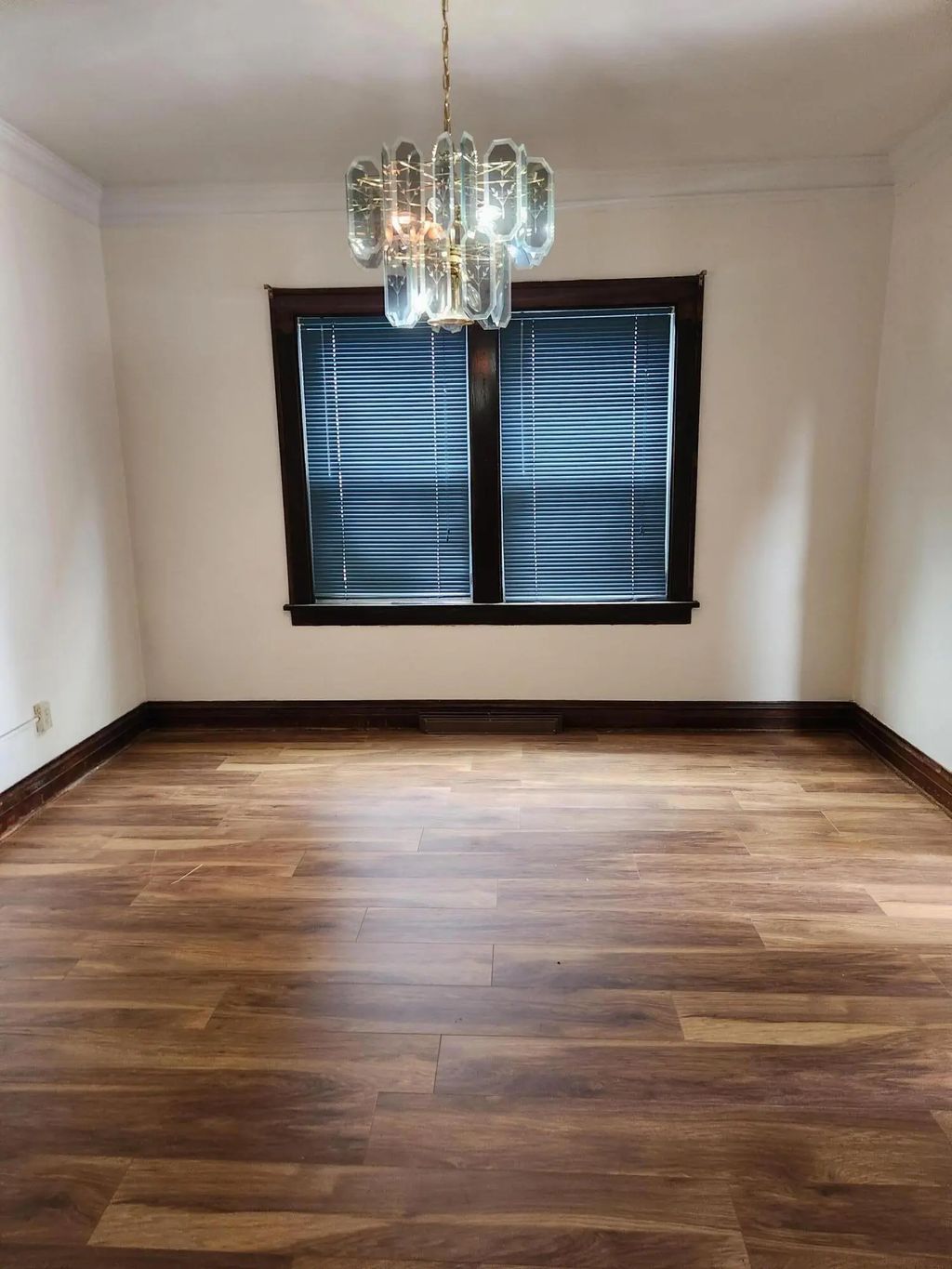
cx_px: 476
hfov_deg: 58.9
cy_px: 634
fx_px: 843
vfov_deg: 73.9
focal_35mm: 23
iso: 500
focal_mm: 5.4
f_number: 1.8
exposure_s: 1/60
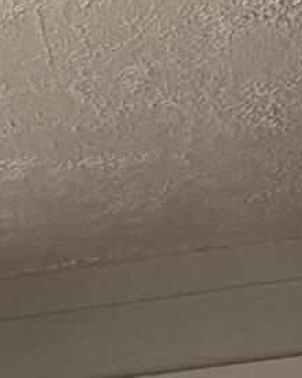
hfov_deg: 7.6
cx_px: -525
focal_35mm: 184
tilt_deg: -9.9
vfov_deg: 8.8
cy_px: 1112
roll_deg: +3.1
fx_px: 2055
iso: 125
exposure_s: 1/92
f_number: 1.6
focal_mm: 5.96
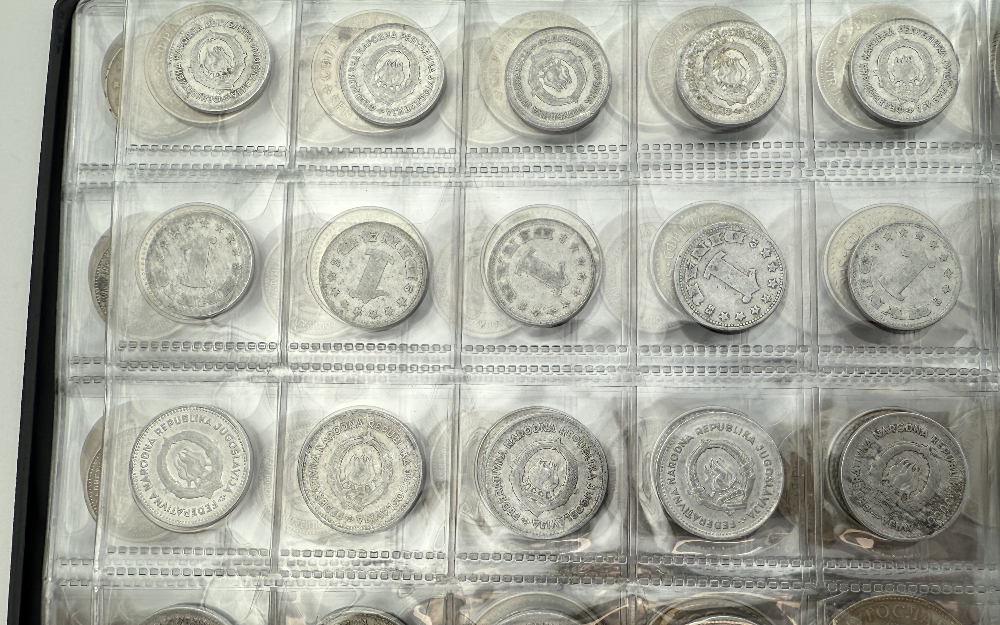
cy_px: 367
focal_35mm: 32
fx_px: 872
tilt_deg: -84.2
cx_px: 611
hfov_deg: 59.1
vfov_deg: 39.3
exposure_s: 1/311
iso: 40
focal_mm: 2.22
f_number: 2.2
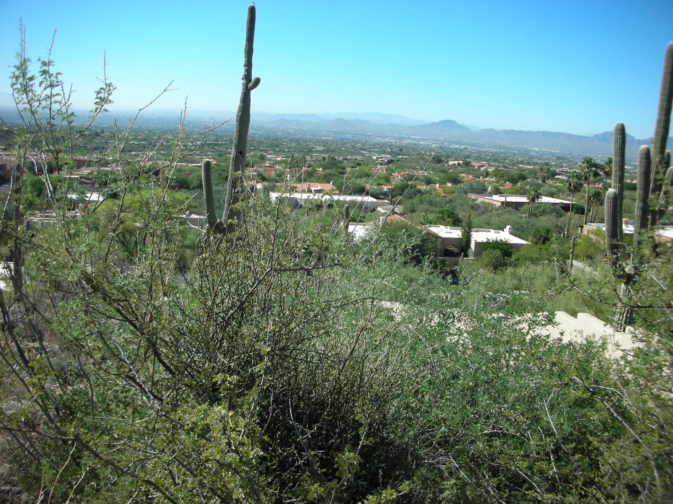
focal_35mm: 35
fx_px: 680
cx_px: 336
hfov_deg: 52.6
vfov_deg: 40.7
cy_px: 252
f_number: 8.5
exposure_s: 1/74
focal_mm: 5.8
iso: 50
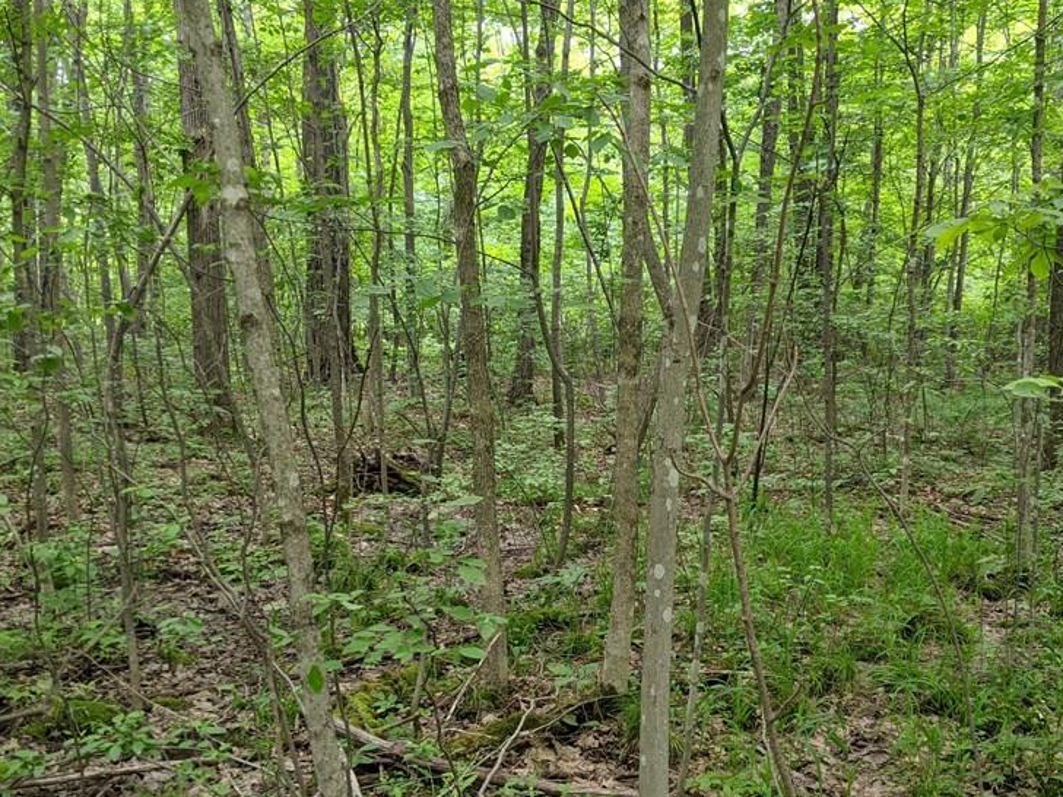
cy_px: 518
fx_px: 1167
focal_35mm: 38
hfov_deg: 48.8
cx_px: 606
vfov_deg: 37.4
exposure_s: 1/39.1
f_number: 1.8
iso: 47
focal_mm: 4.44
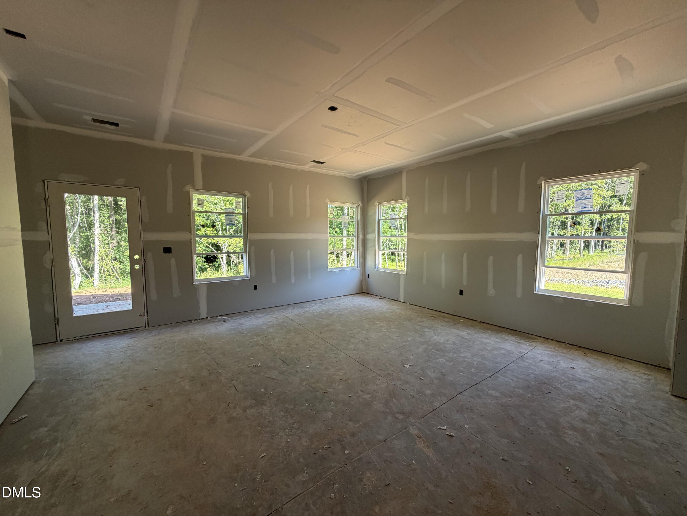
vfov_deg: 85.7
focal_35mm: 14
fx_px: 278
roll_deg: -0.1
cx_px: 344
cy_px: 258
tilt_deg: -3.8
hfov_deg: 102.1
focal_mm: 2.22
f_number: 2.2
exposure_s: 1/121
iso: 100
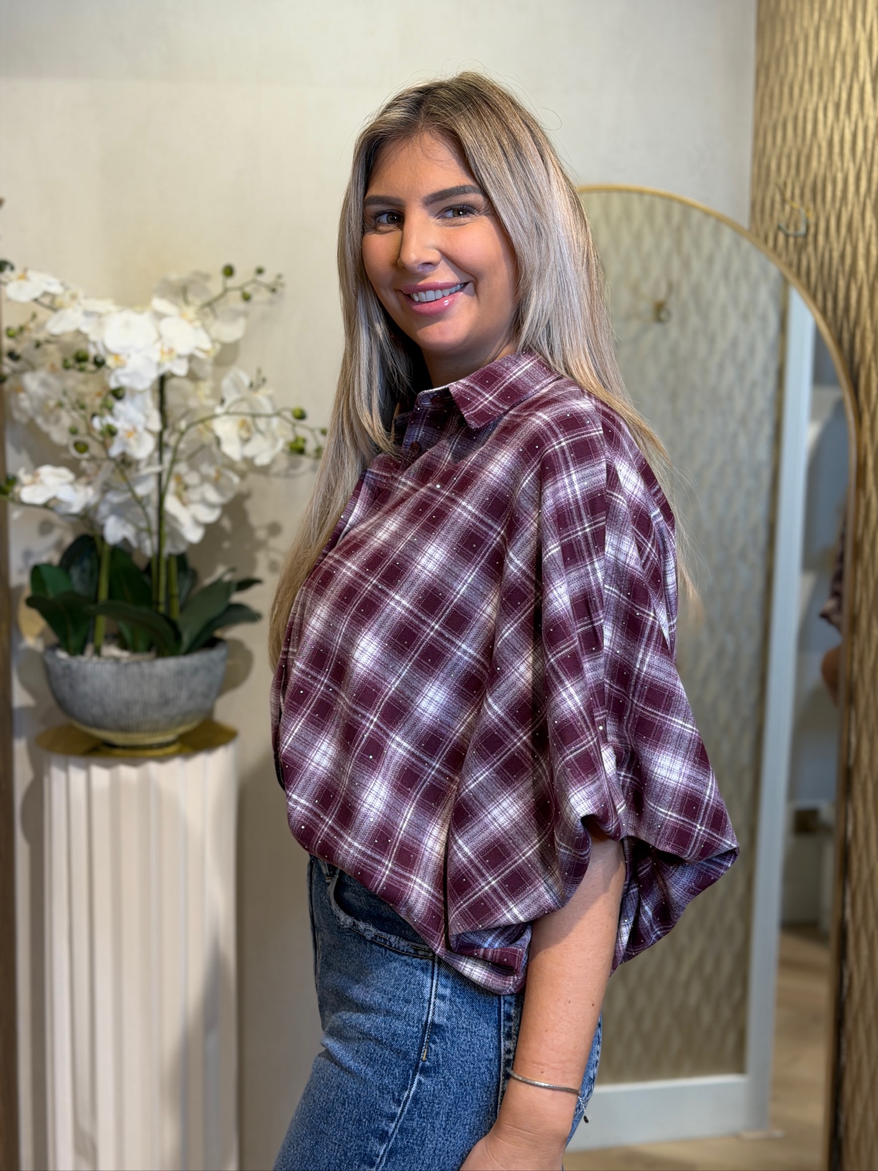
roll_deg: -0.3
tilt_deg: -7.7
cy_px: 586
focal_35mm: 48
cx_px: 439
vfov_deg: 39.7
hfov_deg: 30.3
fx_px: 1623
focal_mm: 6.76
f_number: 1.78
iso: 50
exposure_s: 1/100
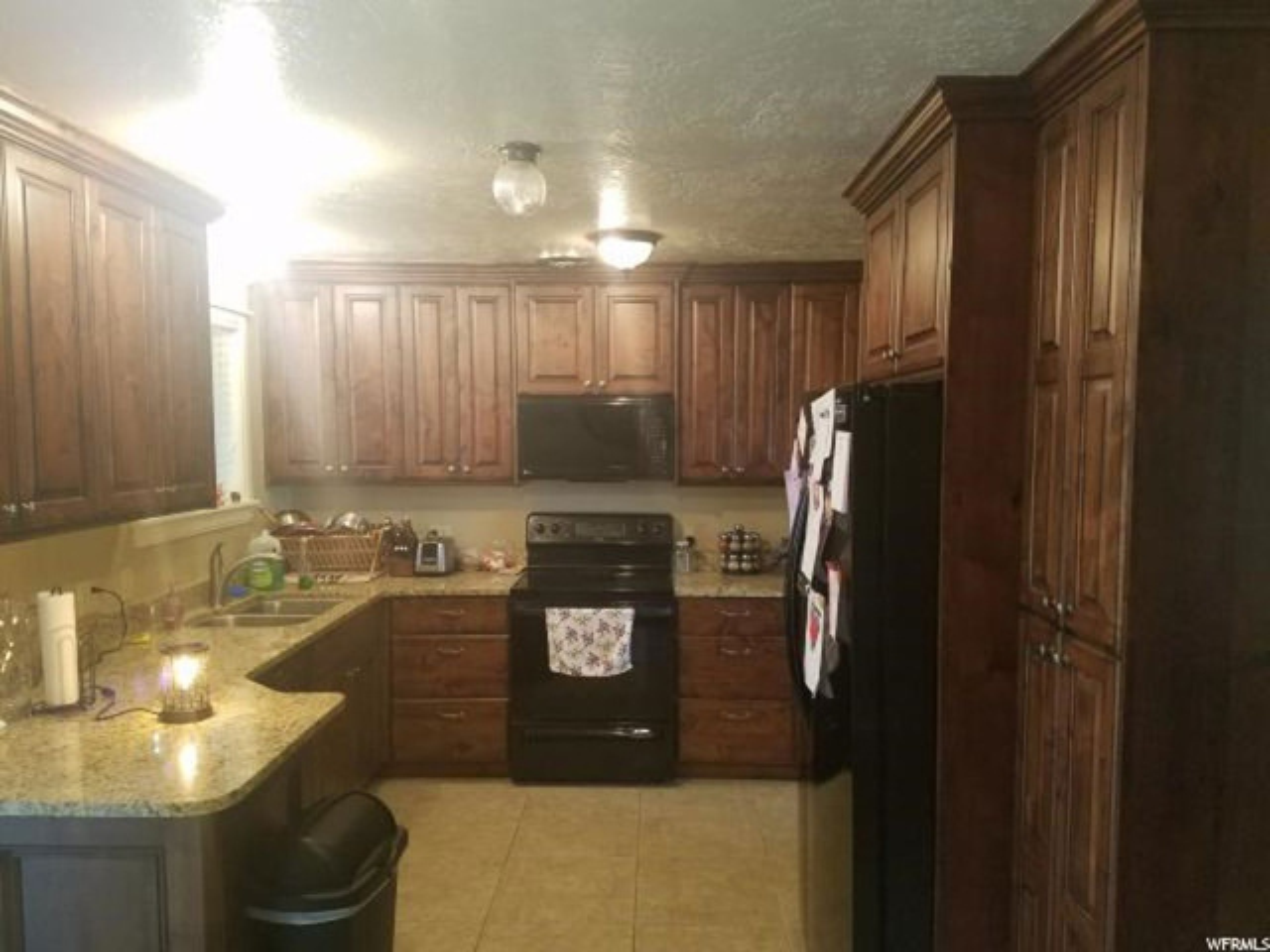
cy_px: 476
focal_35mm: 26
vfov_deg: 53.1
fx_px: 954
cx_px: 635
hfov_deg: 67.3
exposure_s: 1/24
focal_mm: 4.2
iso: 200
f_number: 1.7
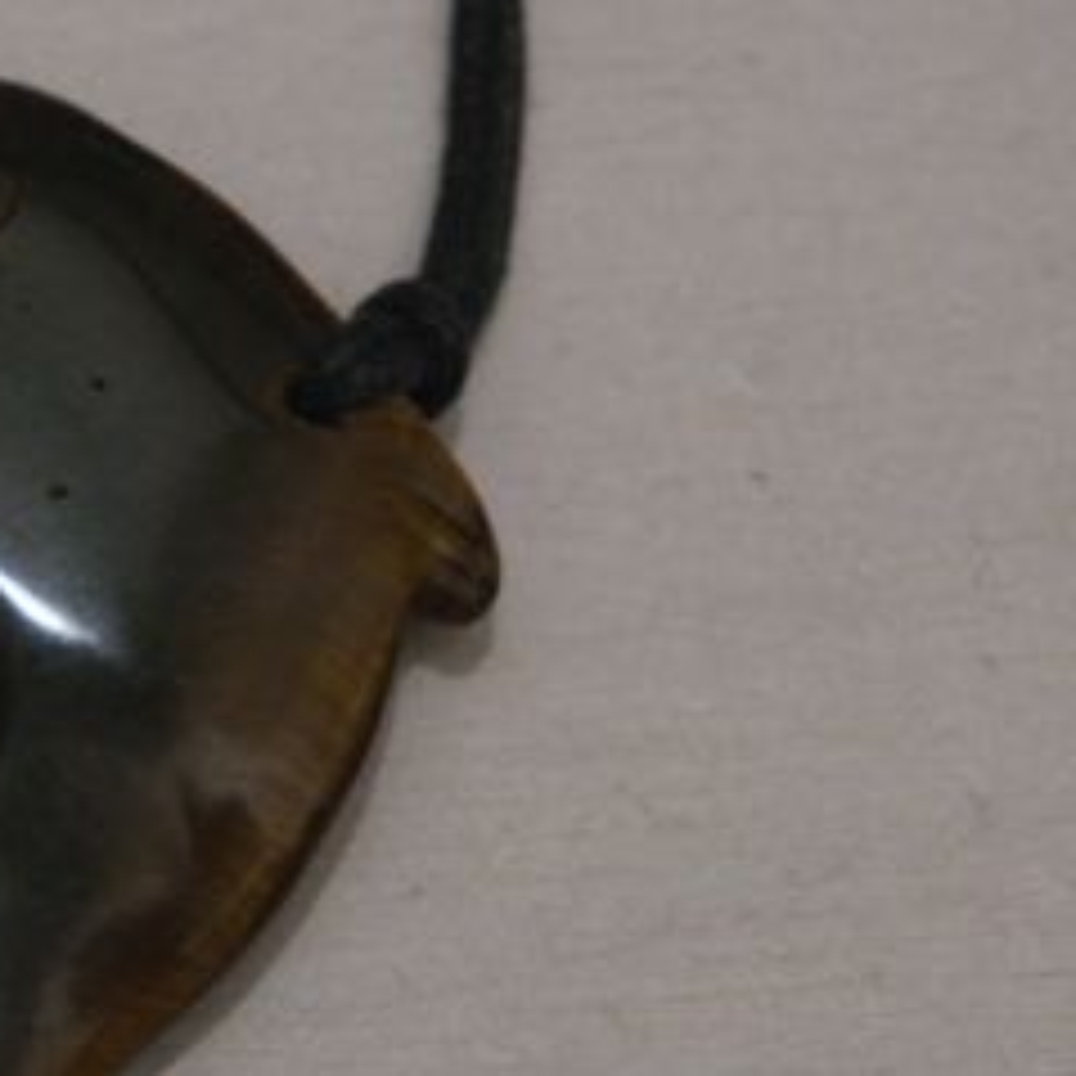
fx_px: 5767
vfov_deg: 10.7
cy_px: 684
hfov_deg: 10.6
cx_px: 14
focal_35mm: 164
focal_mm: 50
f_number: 5.6
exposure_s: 1/40
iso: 3200
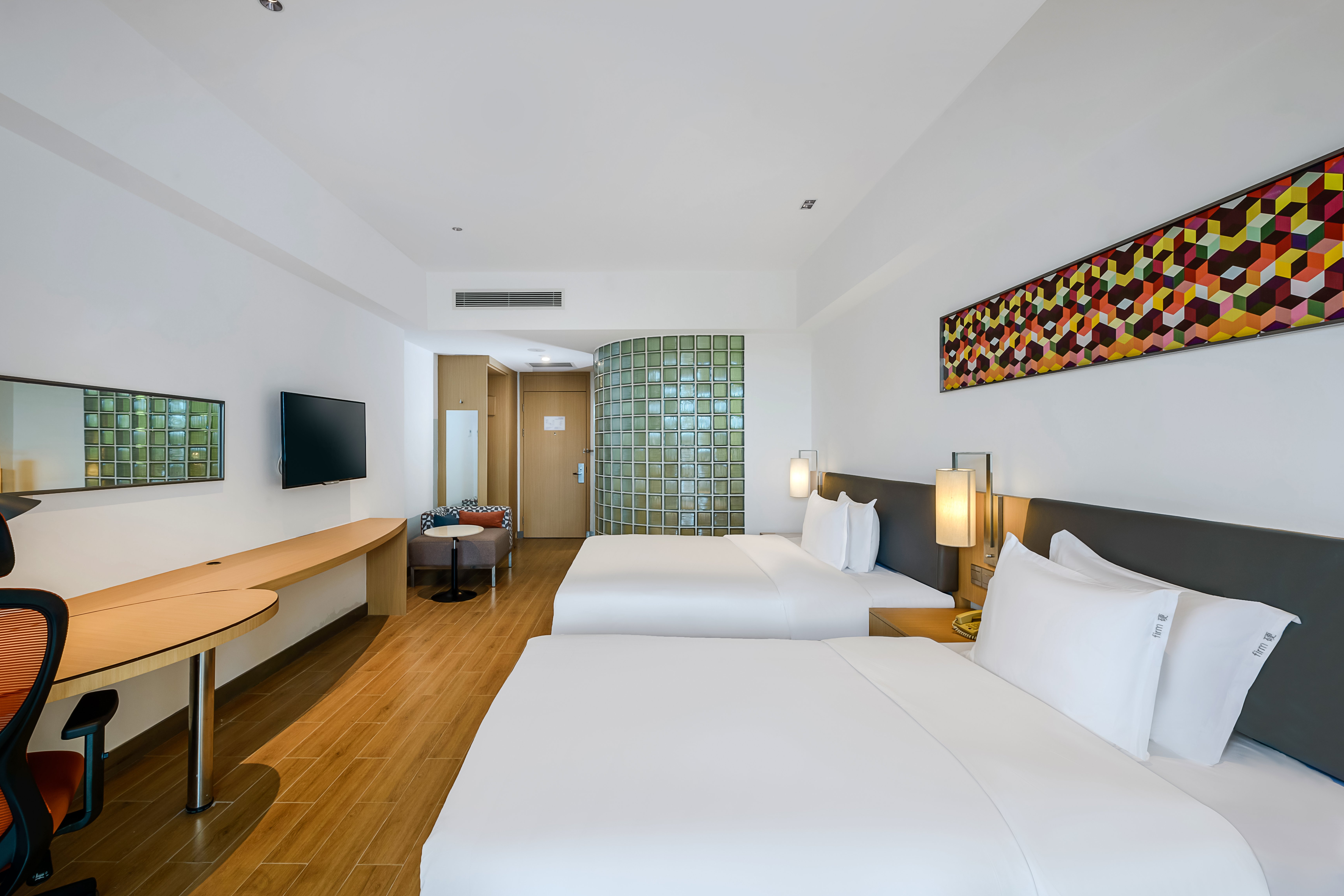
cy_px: 446
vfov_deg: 77.3
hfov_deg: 100.3
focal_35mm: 15
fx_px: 560
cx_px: 634
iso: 100
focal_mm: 14
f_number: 18
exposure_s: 1/20
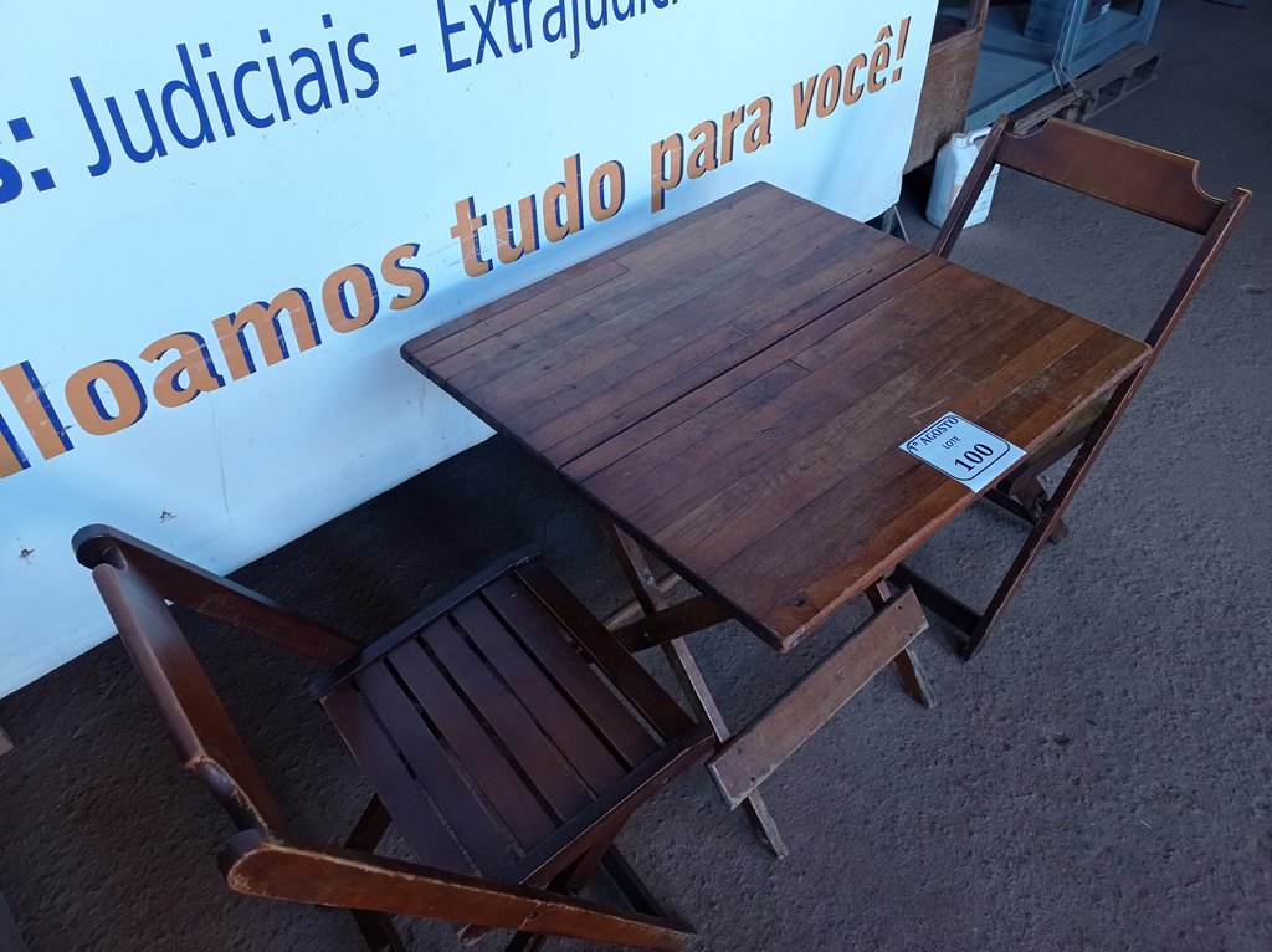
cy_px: 476
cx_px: 636
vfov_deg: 49.7
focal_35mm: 28
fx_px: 1028
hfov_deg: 63.5
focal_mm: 4.7
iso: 132
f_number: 1.79
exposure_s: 1/60
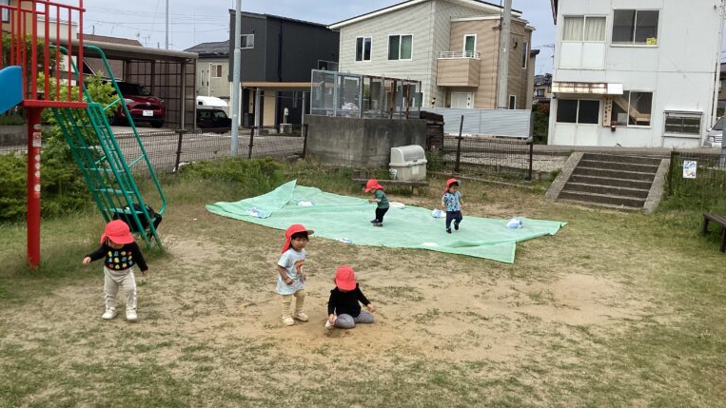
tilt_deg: -6.2
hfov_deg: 58.0
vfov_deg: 34.5
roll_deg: -2.7
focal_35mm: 34
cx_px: 363
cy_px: 163
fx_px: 654
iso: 25
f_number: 2.4
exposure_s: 1/1538
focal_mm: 3.3
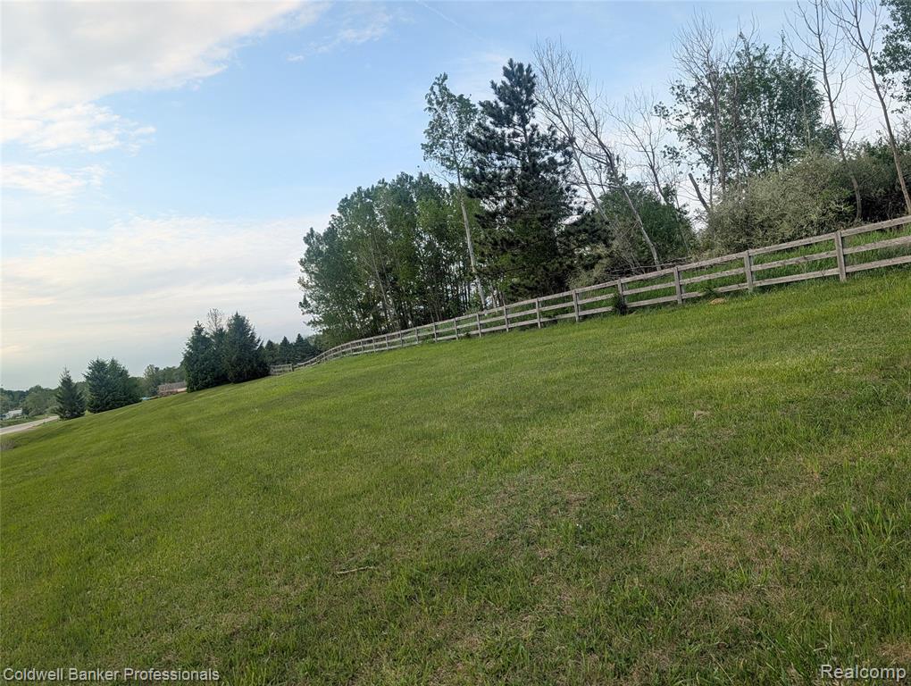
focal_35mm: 24
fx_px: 633
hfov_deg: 71.5
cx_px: 456
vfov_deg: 56.9
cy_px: 343
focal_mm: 6.9
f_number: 1.68
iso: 28
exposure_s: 1/472
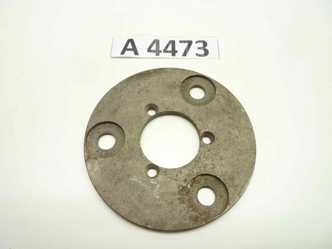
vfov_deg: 54.9
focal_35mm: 25
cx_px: 166
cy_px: 124
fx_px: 240
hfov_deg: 69.4
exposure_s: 1/13
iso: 80
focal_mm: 4.1
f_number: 3.3
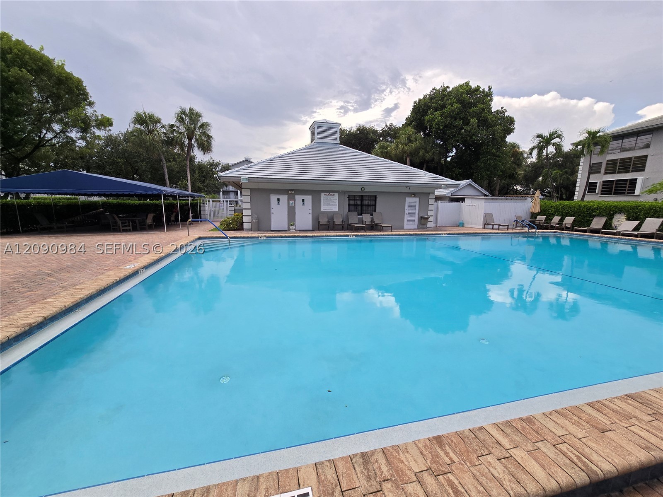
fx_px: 249
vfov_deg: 89.9
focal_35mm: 13
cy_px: 248
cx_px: 332
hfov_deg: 106.2
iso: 50
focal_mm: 2.2
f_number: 2.2
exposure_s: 1/868
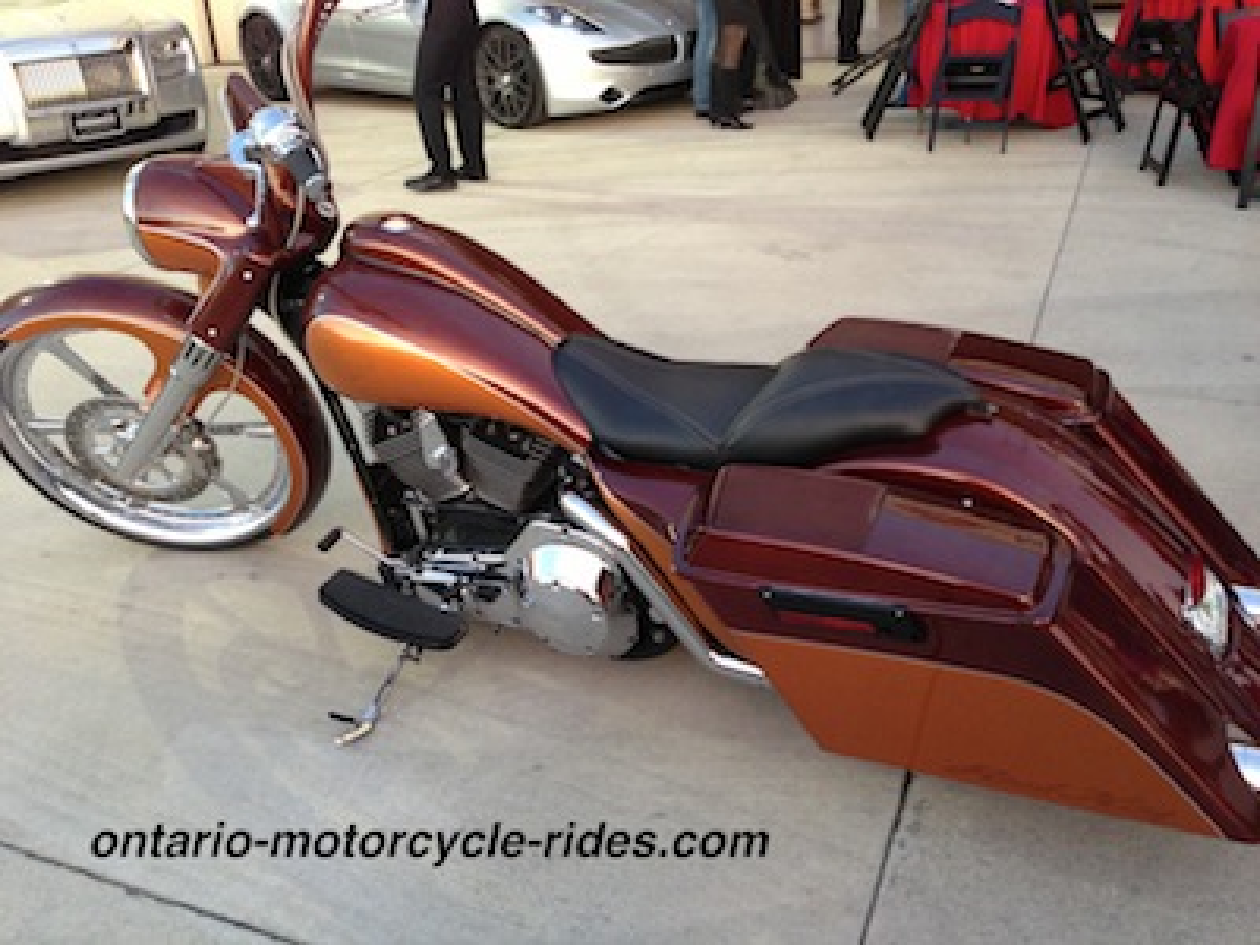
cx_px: 630
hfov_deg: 55.4
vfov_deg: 42.9
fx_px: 1201
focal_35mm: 33
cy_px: 472
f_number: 2.4
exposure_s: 1/20
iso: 160
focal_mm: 4.13
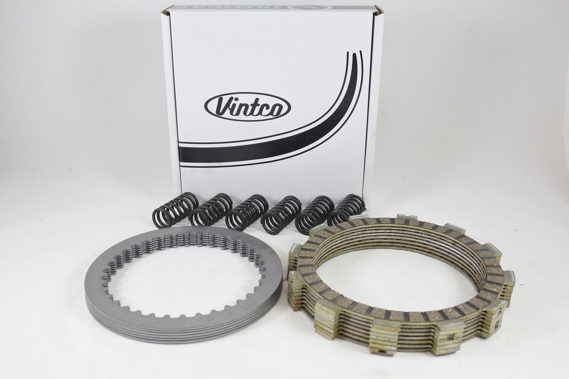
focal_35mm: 34
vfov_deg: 38.9
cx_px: 284
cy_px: 190
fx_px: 537
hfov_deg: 55.8
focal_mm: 12.6
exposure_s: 1/125
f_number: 3.8
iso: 560
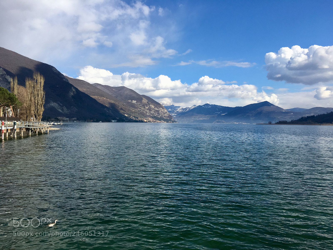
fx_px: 279
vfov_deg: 48.2
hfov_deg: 61.7
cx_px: 166
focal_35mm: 29
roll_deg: -0.8
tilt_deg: -0.3
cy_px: 125
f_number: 2.2
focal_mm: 4.15
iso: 25
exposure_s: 1/1972
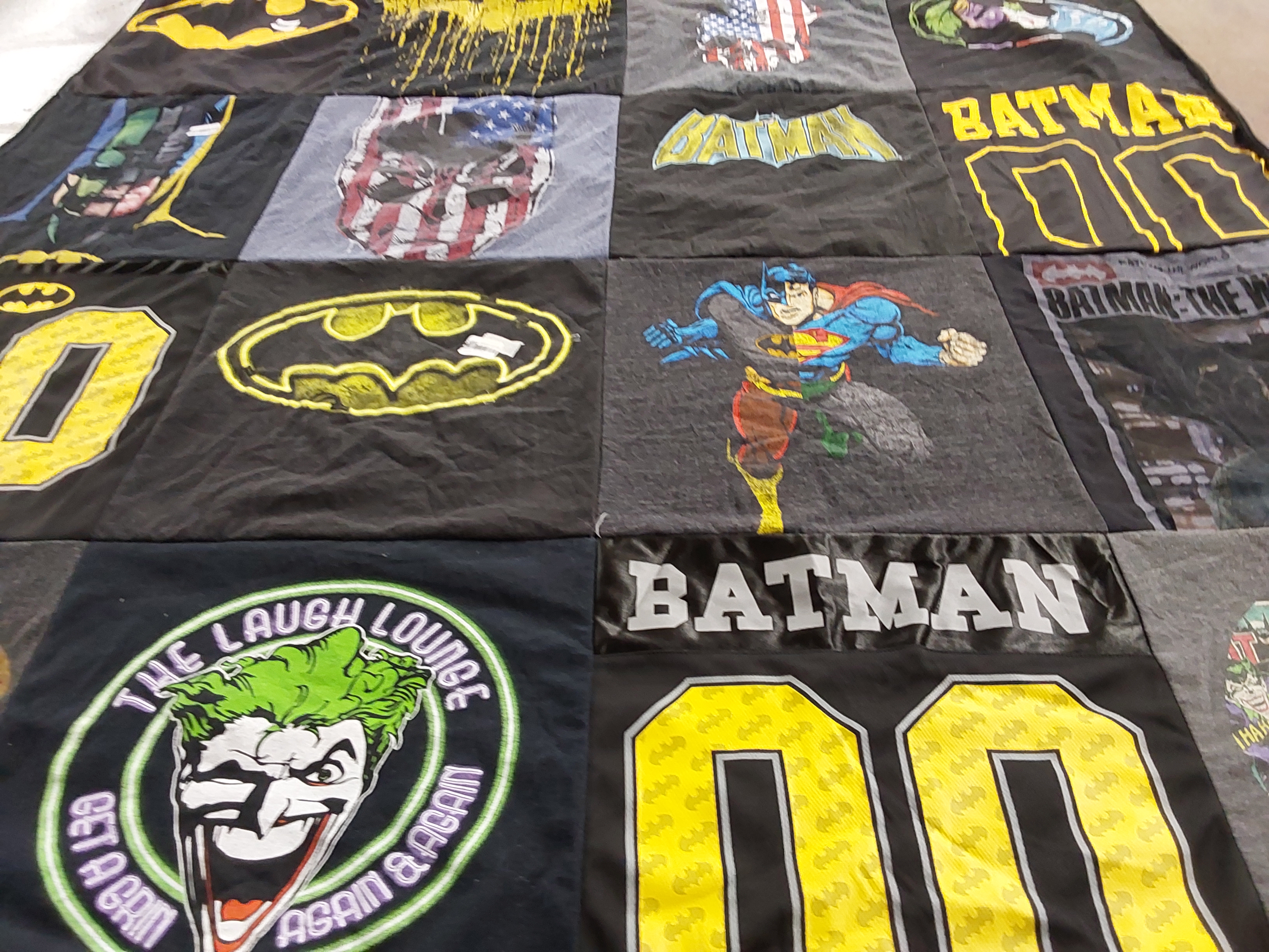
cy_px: 476
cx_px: 634
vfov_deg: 49.7
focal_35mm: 28
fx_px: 1026
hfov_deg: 63.4
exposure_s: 1/60
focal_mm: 2.91
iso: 250
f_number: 1.9
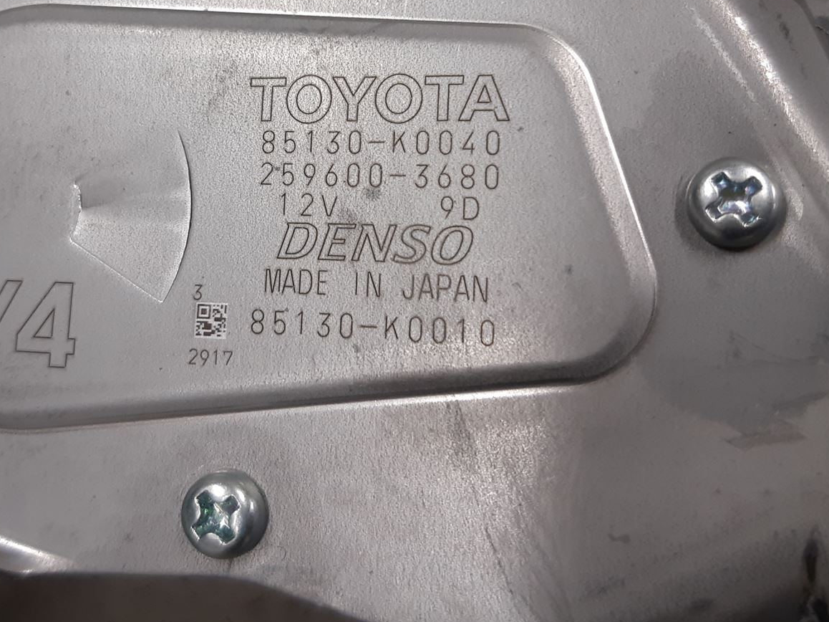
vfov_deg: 31.0
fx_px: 1101
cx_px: 334
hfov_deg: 41.1
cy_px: 161
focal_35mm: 46
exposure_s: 1/50
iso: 80
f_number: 1.7
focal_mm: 3.93
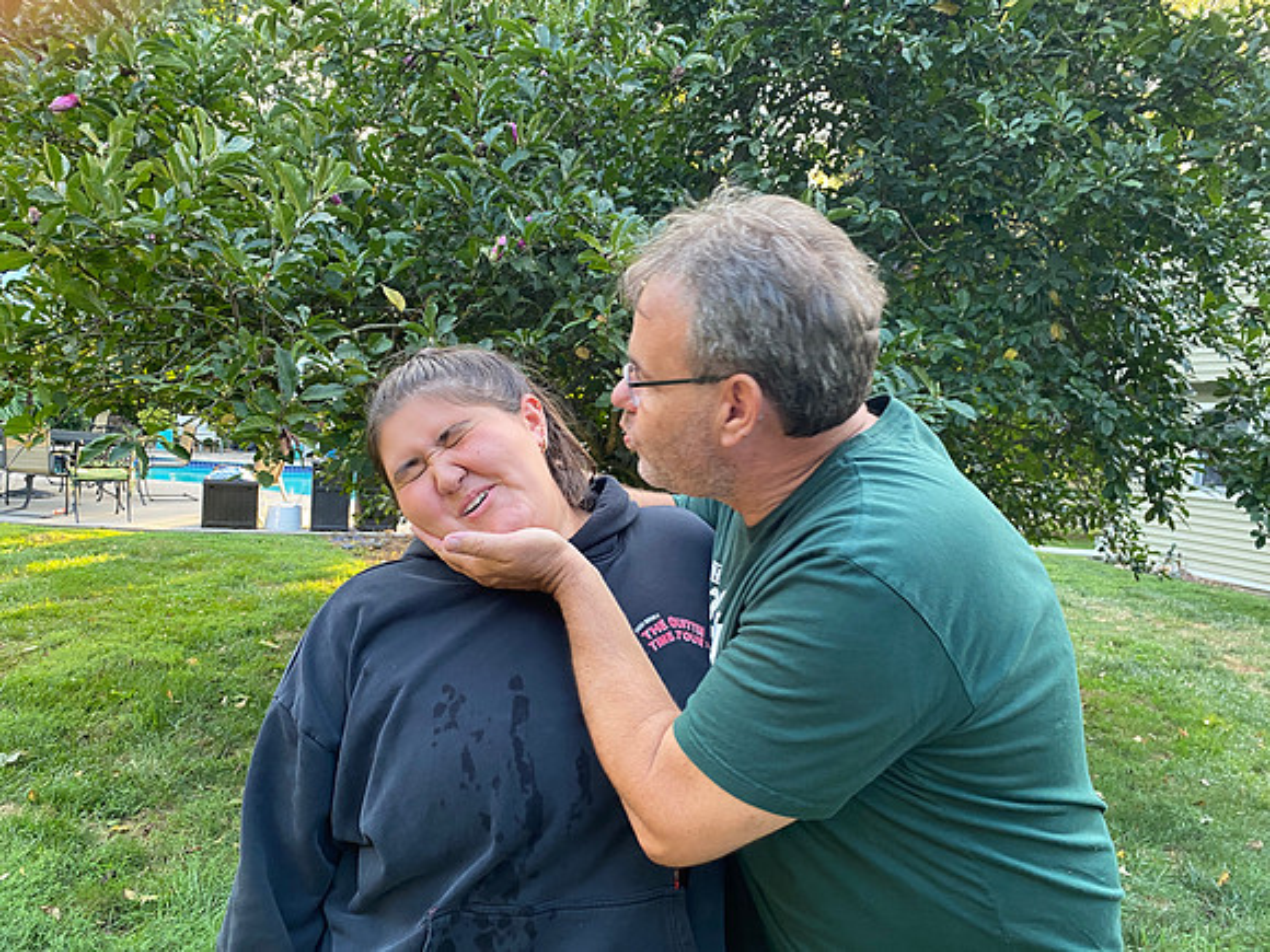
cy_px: 476
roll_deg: -1.7
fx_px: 954
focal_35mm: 26
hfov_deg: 67.3
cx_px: 635
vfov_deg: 53.1
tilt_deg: -7.7
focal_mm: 4.25
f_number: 1.8
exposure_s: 1/86
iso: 125
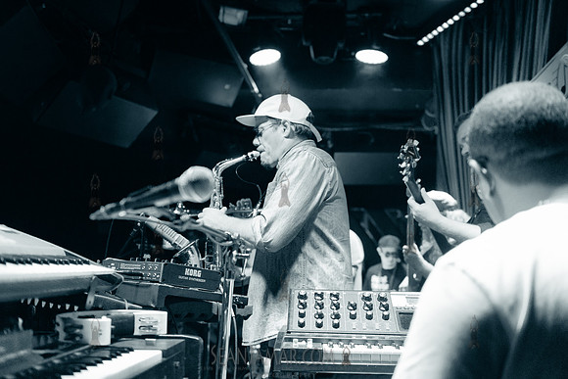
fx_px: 631
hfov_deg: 48.4
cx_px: 284
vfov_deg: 33.4
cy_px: 190
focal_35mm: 40
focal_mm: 40
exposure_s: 1/250
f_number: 2.8
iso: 4000
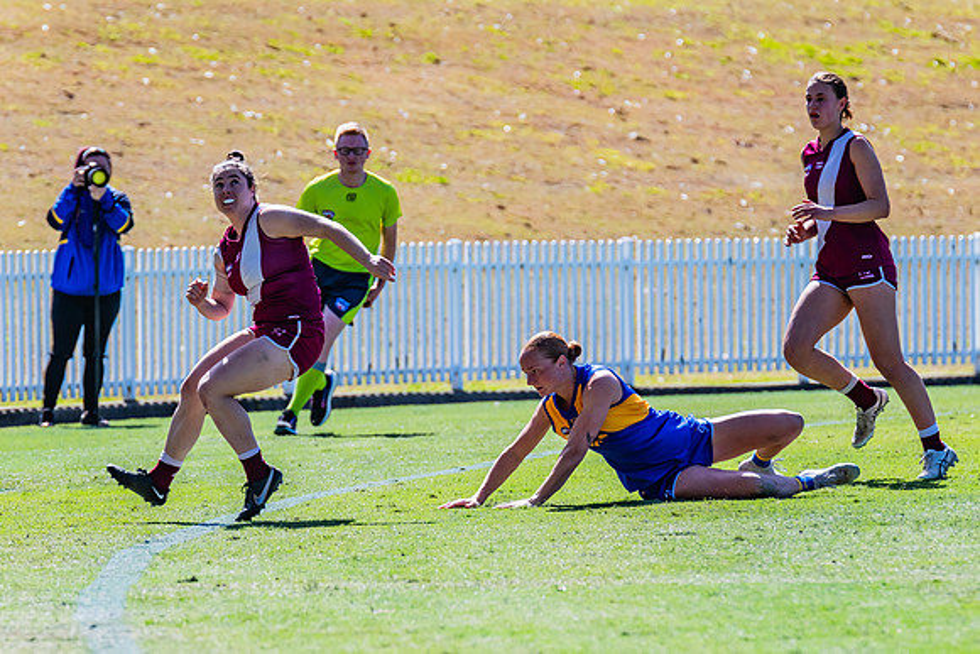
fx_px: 11923
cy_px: 368
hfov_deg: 4.7
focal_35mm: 438
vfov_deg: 3.1
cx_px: 490
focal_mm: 380
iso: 800
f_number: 8
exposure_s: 1/1600
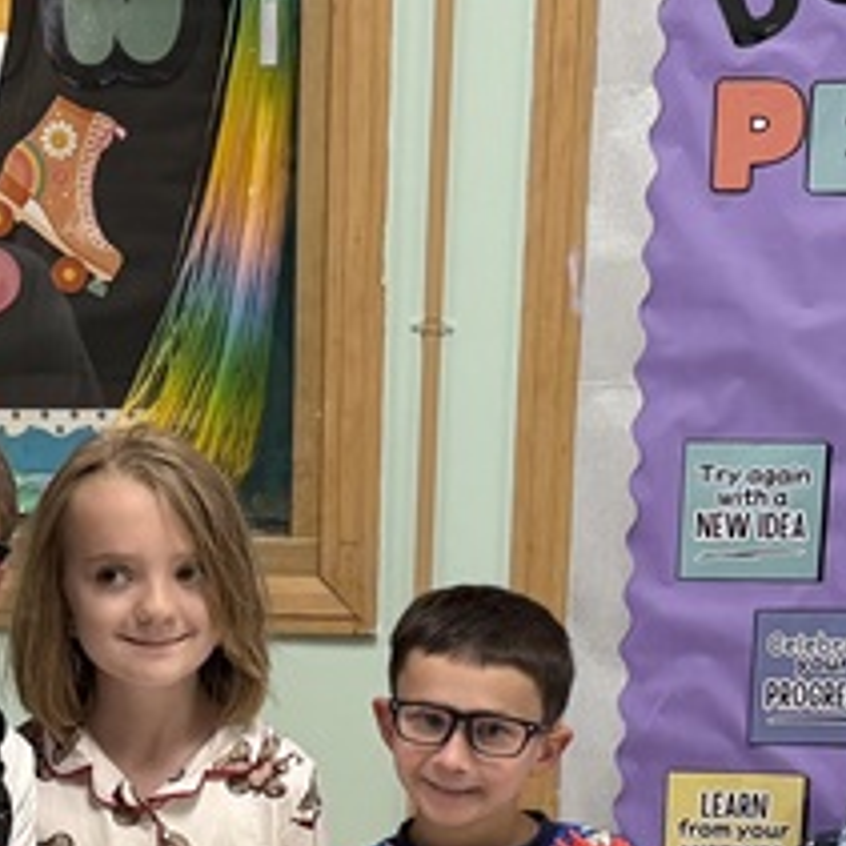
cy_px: 822
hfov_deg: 16.8
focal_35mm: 103
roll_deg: -0.2
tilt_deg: -13.5
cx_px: 172
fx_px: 2848
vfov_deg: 16.6
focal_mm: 6.76
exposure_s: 1/100
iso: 200
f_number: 1.78
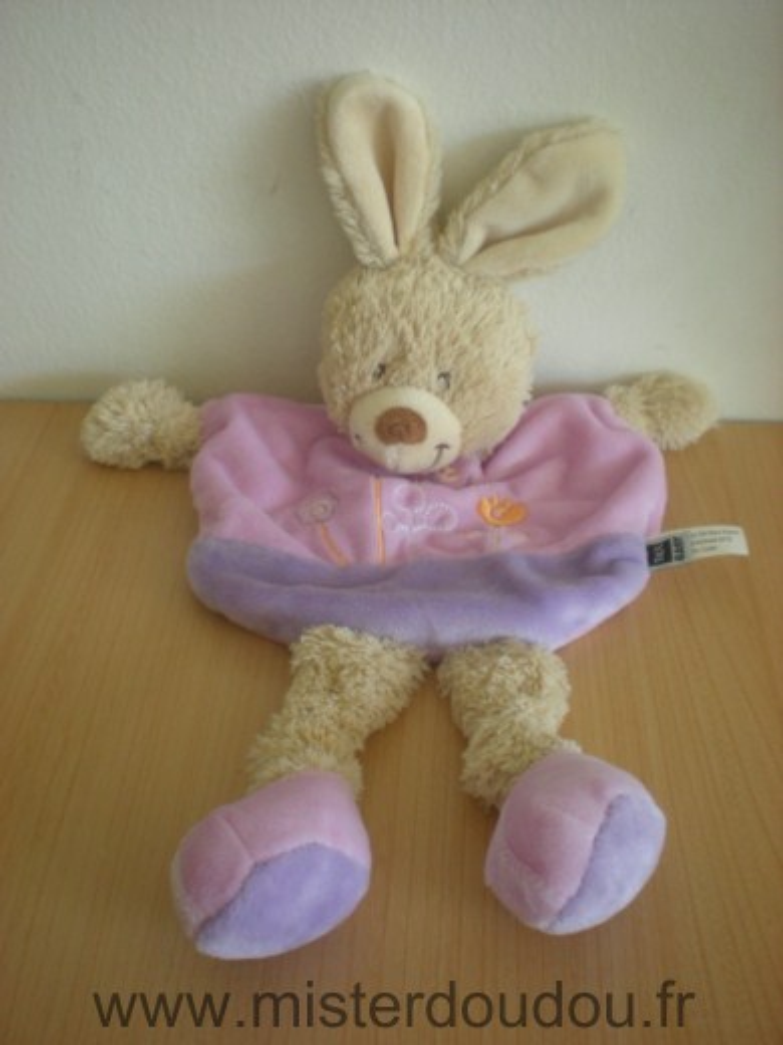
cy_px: 522
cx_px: 392
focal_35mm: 38
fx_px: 1146
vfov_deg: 49.0
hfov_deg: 37.7
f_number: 3.1
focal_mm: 6.3
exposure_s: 1/38.1
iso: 200
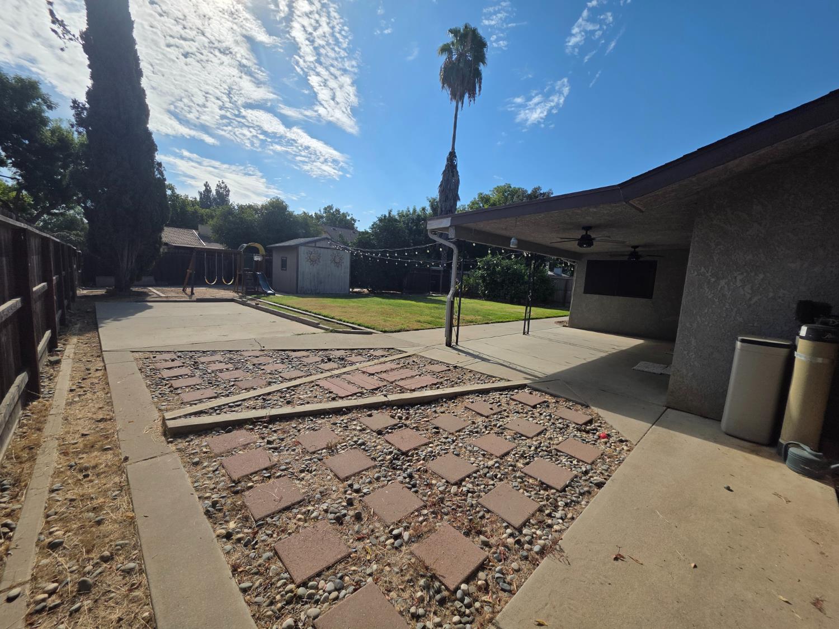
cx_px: 420
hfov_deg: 106.2
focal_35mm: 13
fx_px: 315
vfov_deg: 89.9
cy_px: 314
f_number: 1.9
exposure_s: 1/4313
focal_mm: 2.2
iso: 40
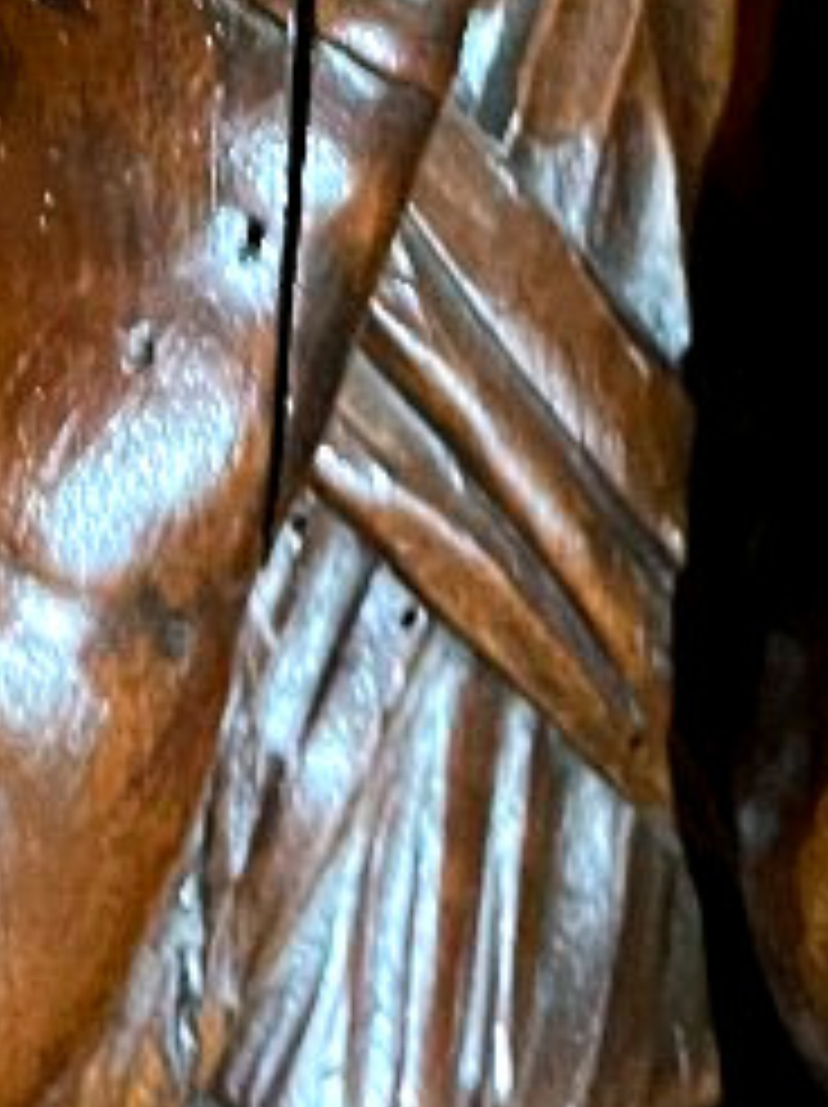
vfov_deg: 12.9
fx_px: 4057
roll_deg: -2.2
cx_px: -76
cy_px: -1323
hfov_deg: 11.5
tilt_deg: -6.7
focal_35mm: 127
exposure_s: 1/25
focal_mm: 5.1
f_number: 1.6
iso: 640
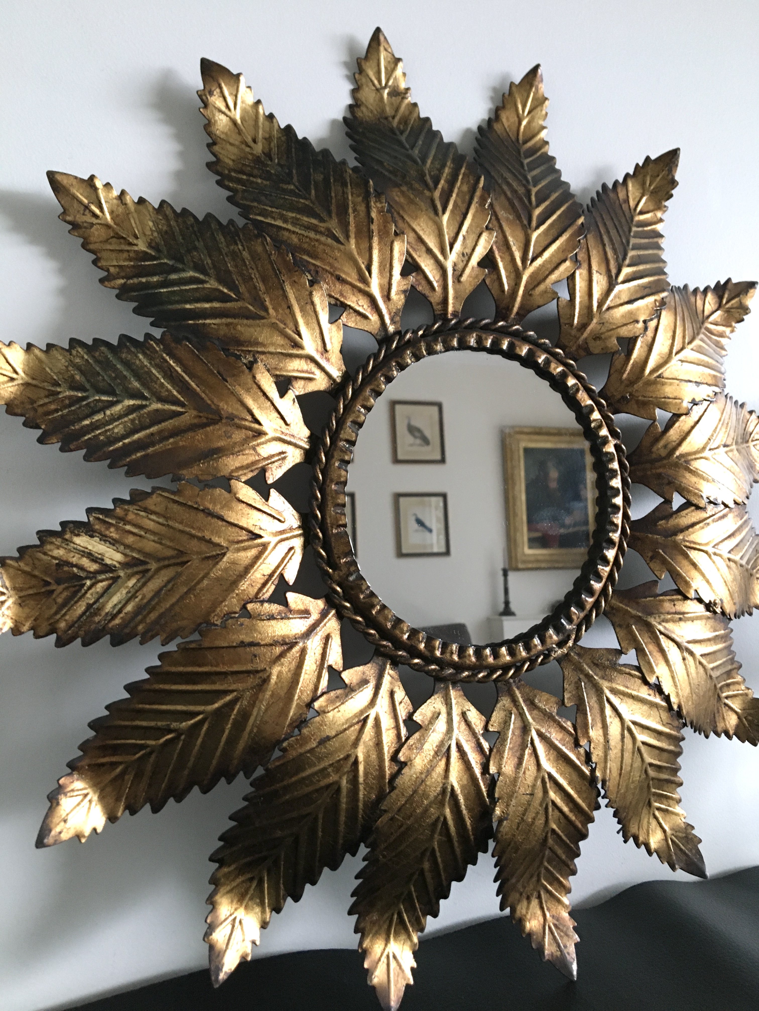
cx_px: 380
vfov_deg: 61.7
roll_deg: -0.1
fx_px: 848
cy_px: 506
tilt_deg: -0.6
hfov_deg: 48.2
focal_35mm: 29
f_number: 2.2
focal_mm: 4.15
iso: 160
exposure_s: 1/33
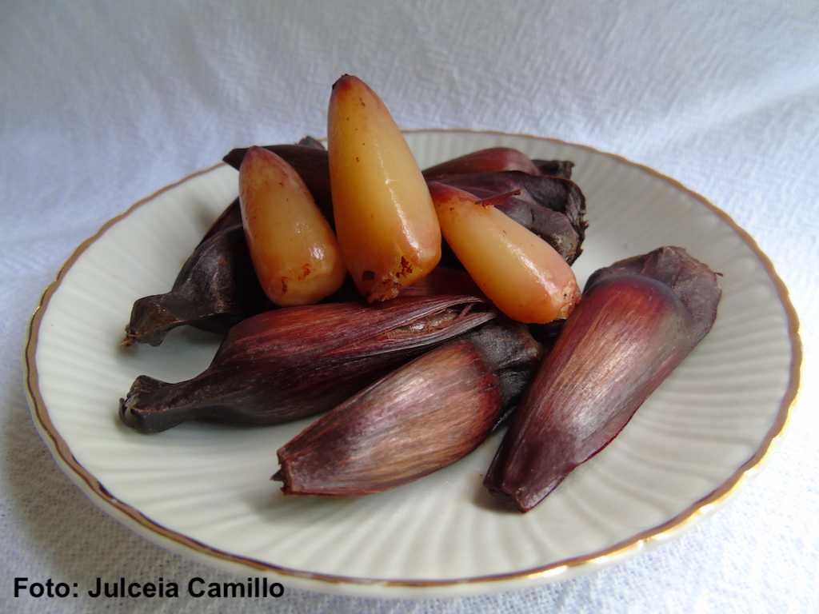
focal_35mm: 25
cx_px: 410
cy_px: 307
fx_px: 591
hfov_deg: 69.4
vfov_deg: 54.9
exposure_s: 1/30
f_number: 3.4
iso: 250
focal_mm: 4.4
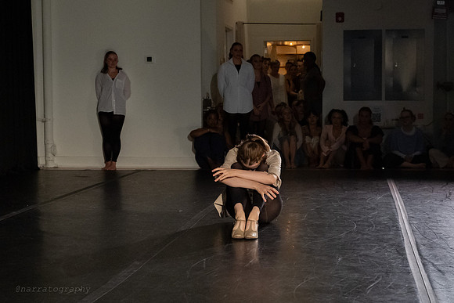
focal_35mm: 71
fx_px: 900
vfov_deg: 19.1
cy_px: 167
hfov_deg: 28.3
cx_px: 246
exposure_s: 1/400
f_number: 4.5
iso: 6400
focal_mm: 52
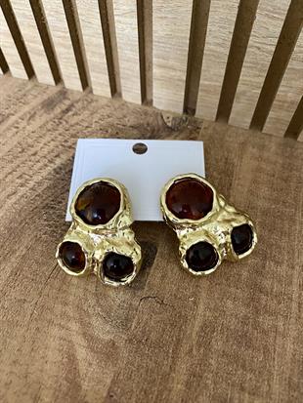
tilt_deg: -63.5
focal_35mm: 25
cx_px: 152
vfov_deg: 69.4
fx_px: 292
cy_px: 202
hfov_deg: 54.9
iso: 500
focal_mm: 4.25
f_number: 1.8
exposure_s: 1/25
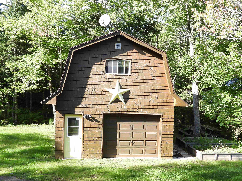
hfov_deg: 55.4
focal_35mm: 33
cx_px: 123
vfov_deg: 42.9
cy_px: 93
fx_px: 231
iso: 100
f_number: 3.2
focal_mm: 5.8
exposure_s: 1/200
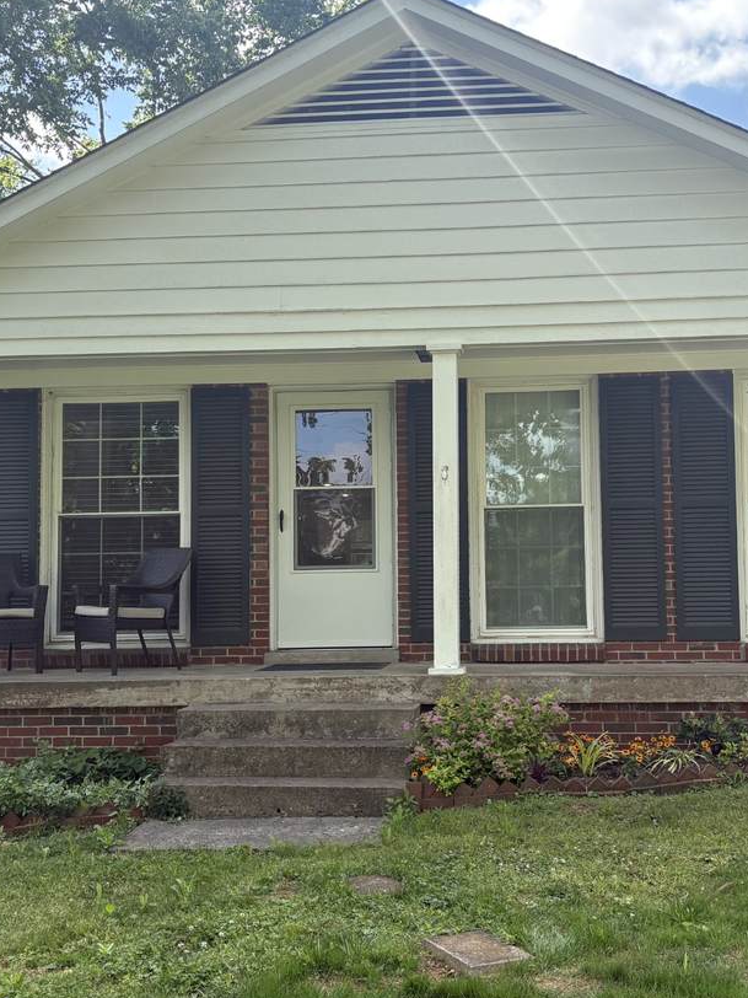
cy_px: 521
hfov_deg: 35.0
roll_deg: +0.2
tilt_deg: +4.3
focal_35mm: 41
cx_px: 441
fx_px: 1181
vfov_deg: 45.8
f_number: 1.6
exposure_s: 1/1217
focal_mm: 5.96
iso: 64
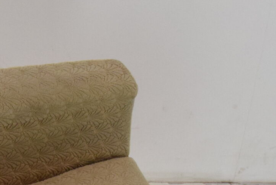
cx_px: -40
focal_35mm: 137
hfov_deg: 14.6
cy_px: 315
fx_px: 1051
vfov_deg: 9.6
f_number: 8
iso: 1600
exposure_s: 1/250
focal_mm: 22
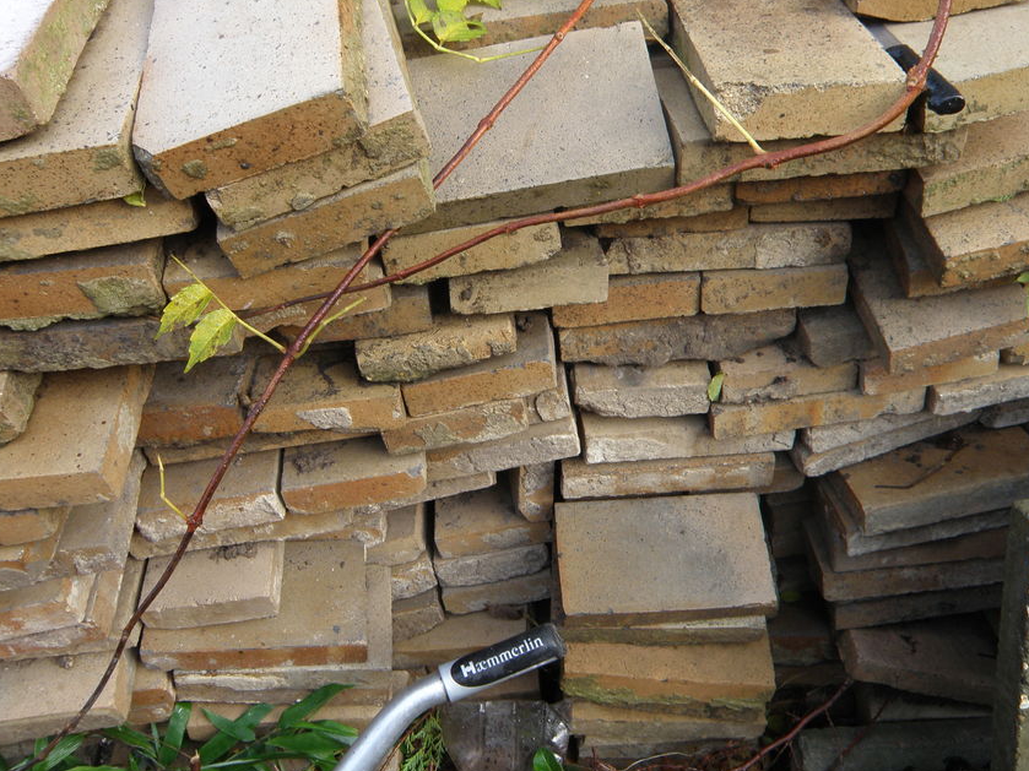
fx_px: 921
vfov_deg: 45.3
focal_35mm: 31
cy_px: 325
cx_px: 535
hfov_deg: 58.3
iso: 64
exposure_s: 1/50
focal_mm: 4.6
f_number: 3.5
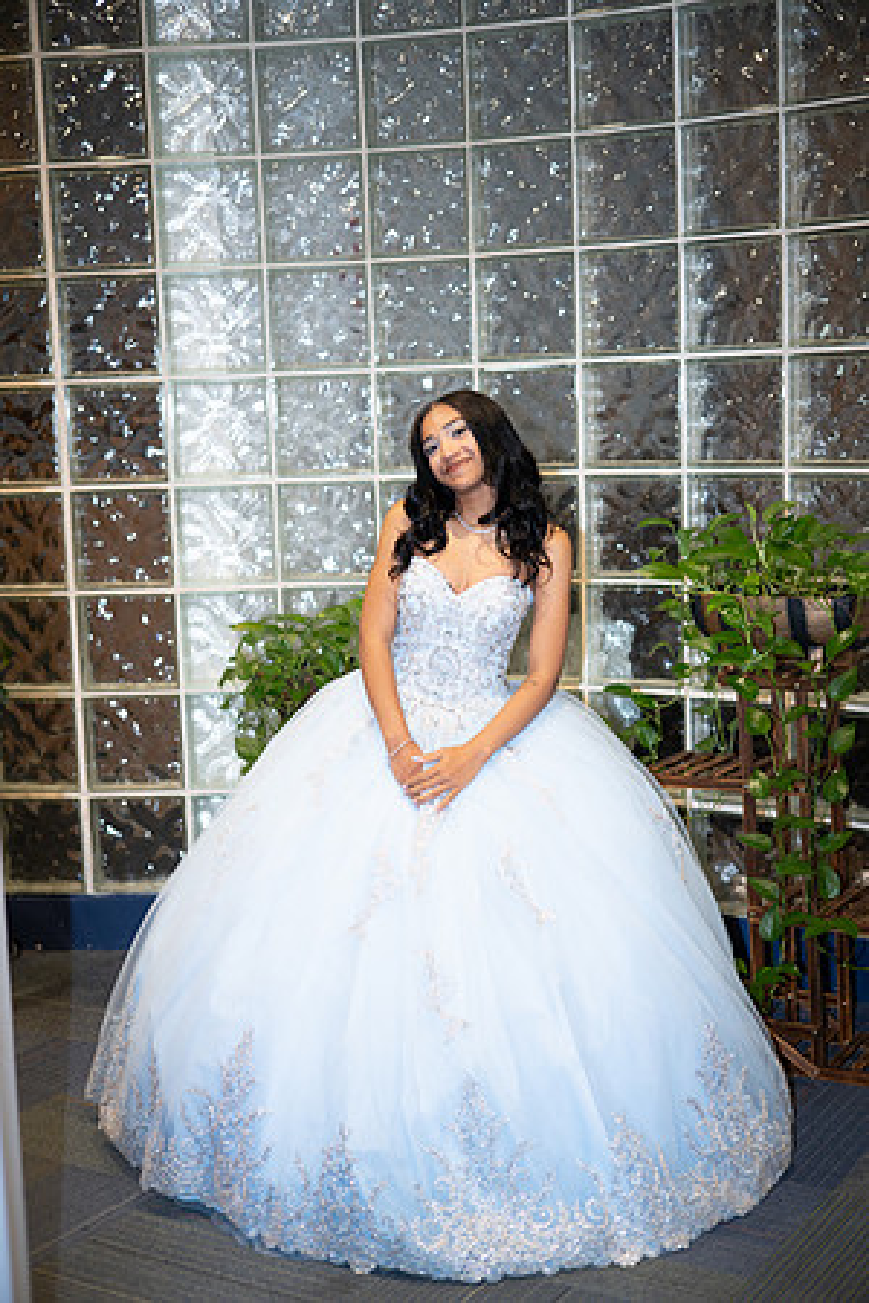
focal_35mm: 52
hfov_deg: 26.0
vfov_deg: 38.2
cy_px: 652
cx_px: 434
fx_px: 1883
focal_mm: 50
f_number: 1.8
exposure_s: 1/160
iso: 640
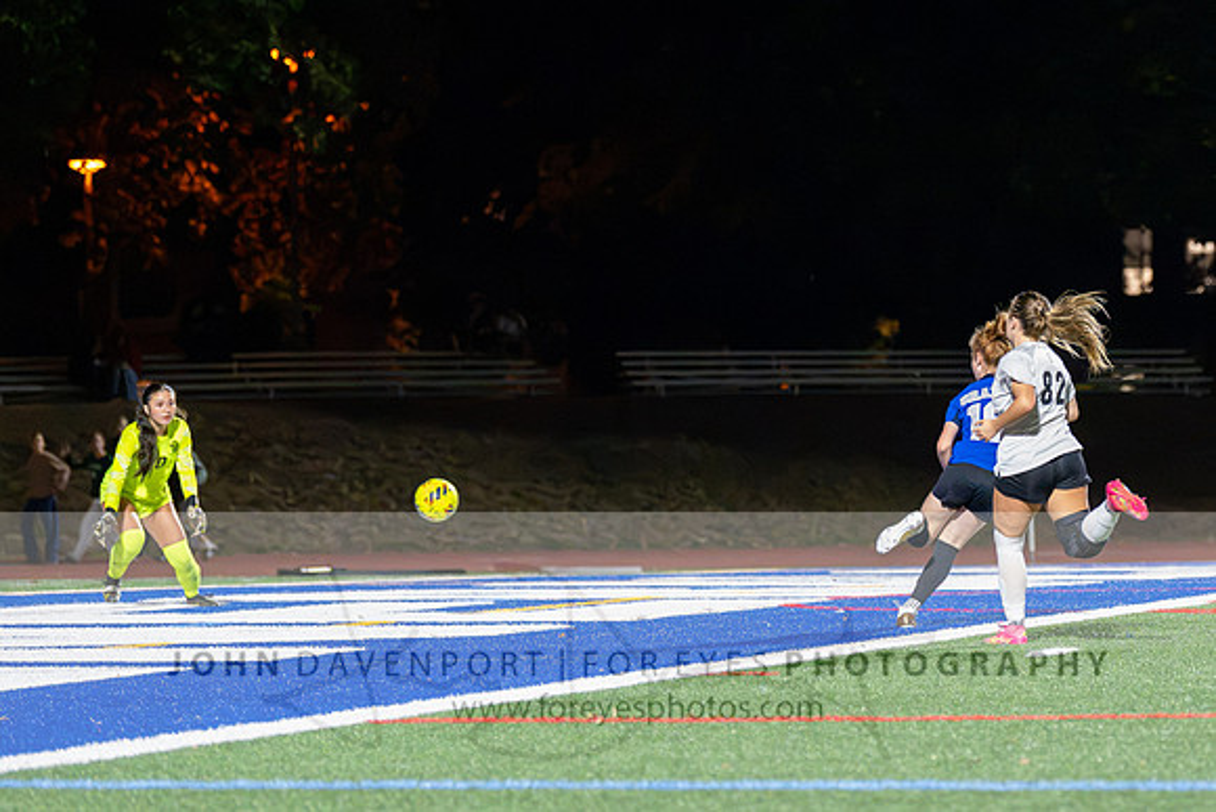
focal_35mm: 185
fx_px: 6255
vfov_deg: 7.4
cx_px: 901
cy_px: 380
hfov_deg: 11.1
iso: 25600
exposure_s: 1/1000
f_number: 2.8
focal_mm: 125
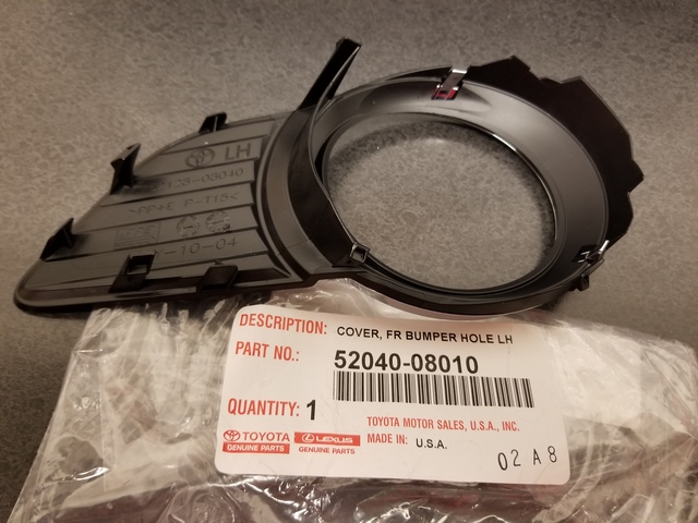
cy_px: 262
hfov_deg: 67.3
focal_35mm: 26
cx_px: 349
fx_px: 524
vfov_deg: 53.1
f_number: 1.7
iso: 200
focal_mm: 4.3
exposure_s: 1/25
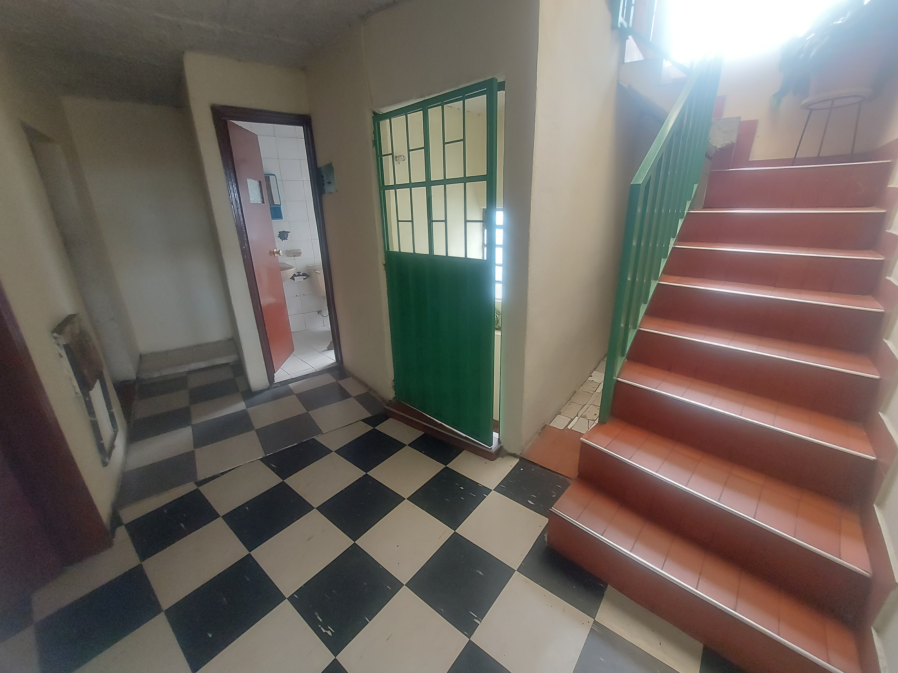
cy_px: 336
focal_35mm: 13
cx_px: 449
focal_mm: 1.74
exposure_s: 1/40
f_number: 2.2
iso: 320
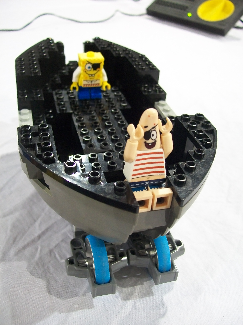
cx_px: 122
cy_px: 162
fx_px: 337
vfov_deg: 51.4
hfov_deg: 39.7
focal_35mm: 36
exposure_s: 1/8
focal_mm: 6
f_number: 2.7
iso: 181
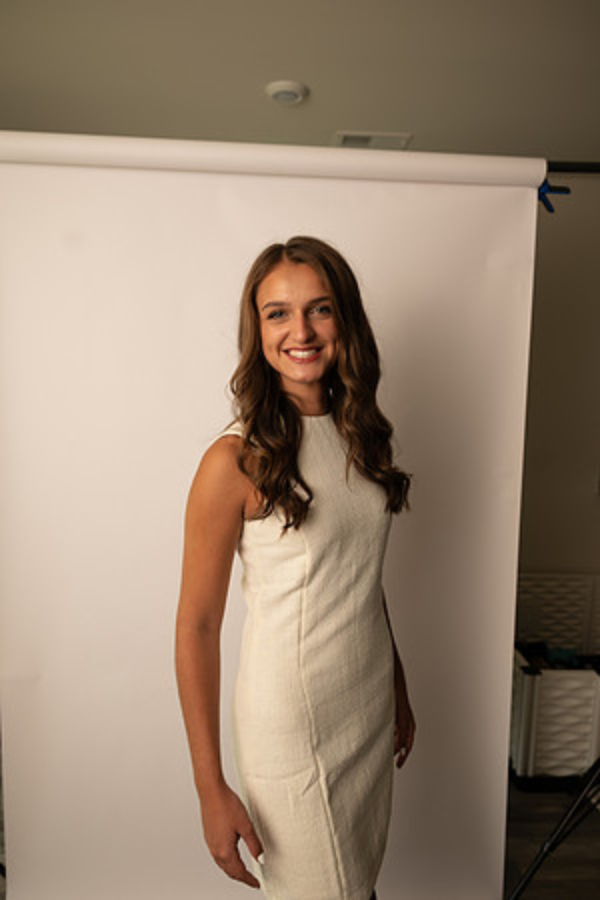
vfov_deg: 73.7
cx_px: 300
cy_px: 450
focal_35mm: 24
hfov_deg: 53.1
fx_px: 600
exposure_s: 1/160
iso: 100
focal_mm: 24
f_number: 3.2
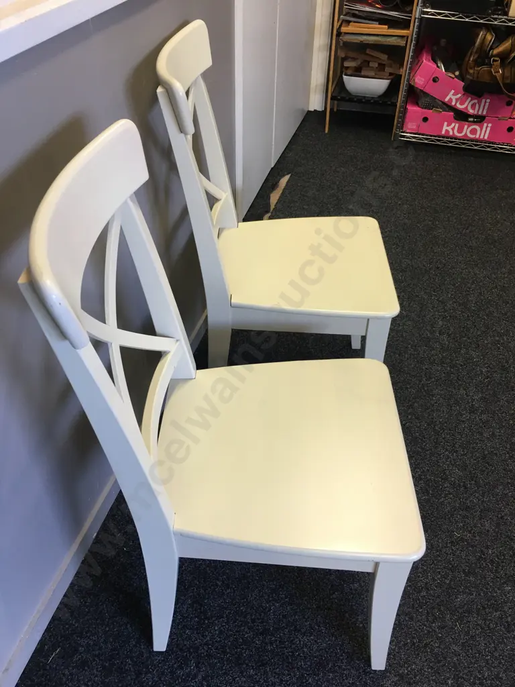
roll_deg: -2.8
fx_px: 575
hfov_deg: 48.2
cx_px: 258
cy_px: 344
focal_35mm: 29
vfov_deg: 61.7
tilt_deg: -39.9
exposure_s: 1/33
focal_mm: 4.15
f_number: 2.2
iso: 50
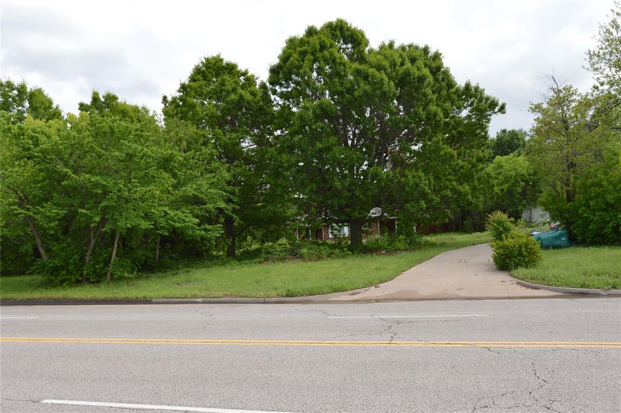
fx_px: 569
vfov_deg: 39.9
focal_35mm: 33
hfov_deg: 57.3
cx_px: 310
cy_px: 206
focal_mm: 22
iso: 100
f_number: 5.6
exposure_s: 1/200
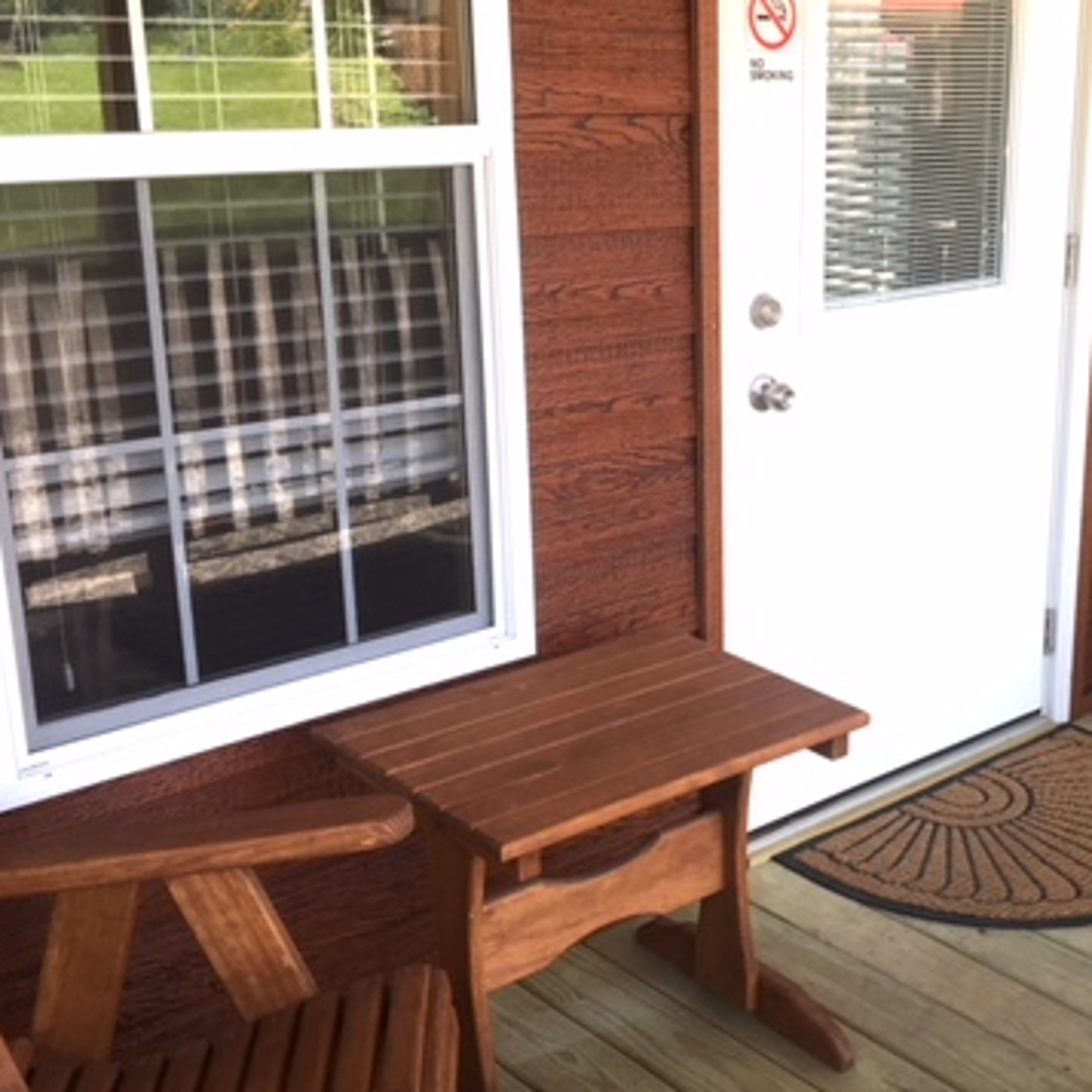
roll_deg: -0.6
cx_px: 860
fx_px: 1642
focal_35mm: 46
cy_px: 554
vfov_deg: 36.8
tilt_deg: -16.6
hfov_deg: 35.7
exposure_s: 1/120
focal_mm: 4.15
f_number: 2.2
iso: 40
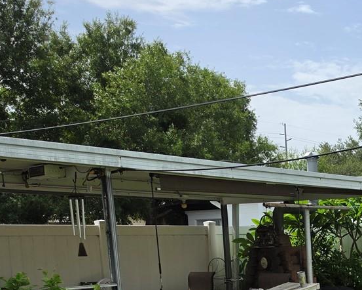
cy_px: 324
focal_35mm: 65
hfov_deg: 26.2
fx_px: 696
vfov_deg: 22.1
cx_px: 425
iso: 50
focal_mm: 6.5
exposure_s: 1/7939
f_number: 1.4
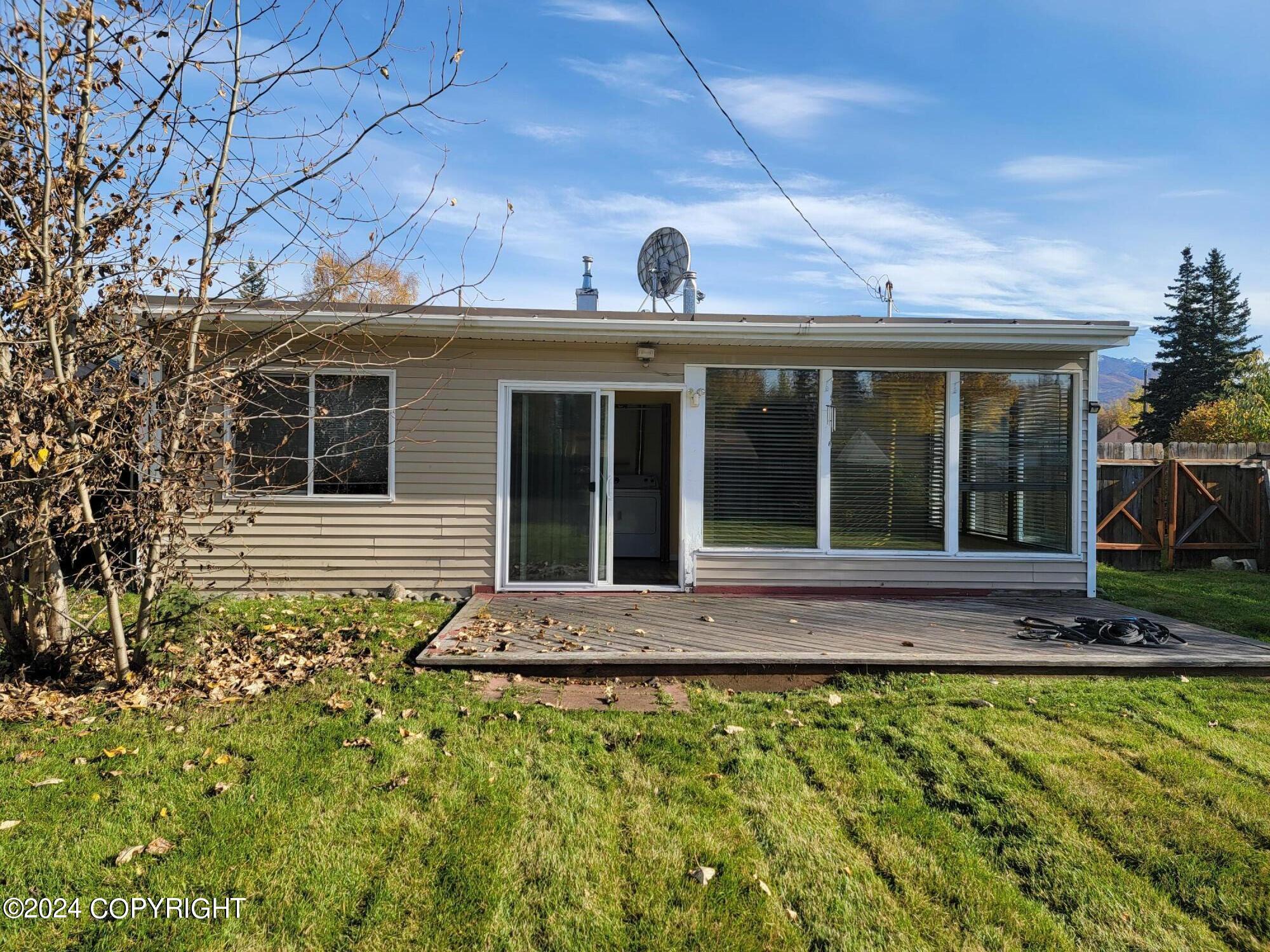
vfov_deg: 56.8
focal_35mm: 24
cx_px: 635
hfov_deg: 71.6
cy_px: 476
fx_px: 881
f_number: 1.8
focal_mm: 6.7
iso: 16
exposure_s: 1/705
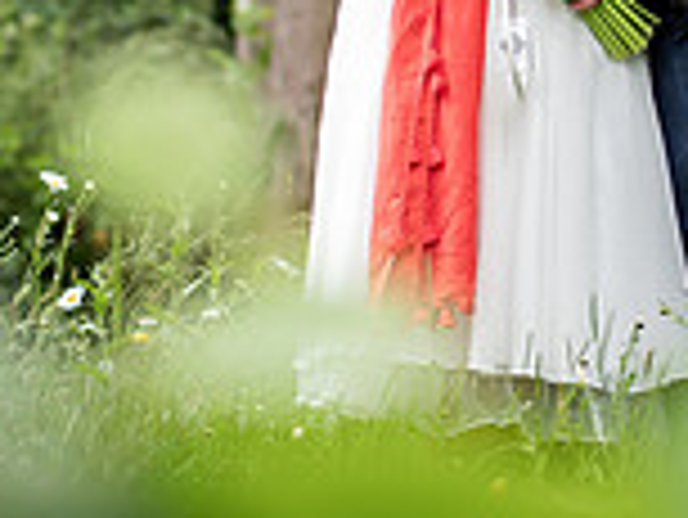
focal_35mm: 326
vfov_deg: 4.5
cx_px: 697
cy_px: -412
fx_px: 6484
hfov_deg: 6.1
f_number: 1.6
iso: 100
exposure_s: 1/500
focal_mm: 43
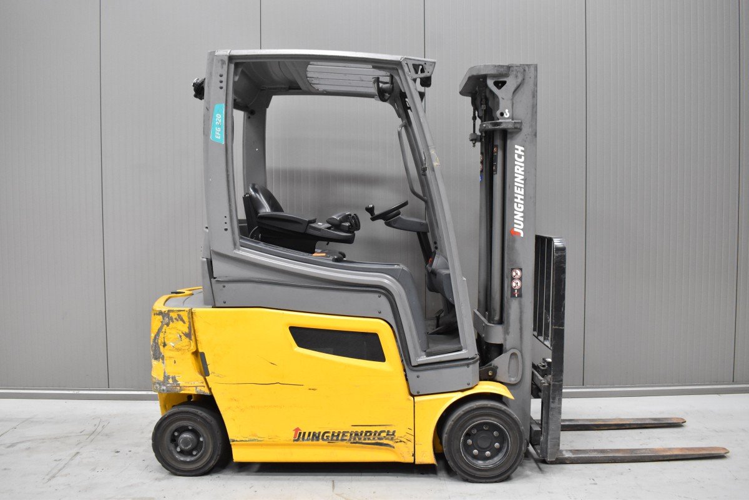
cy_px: 250
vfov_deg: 43.6
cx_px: 374
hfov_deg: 61.9
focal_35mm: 30
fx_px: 624
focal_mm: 20
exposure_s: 1/30
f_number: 5
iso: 1600
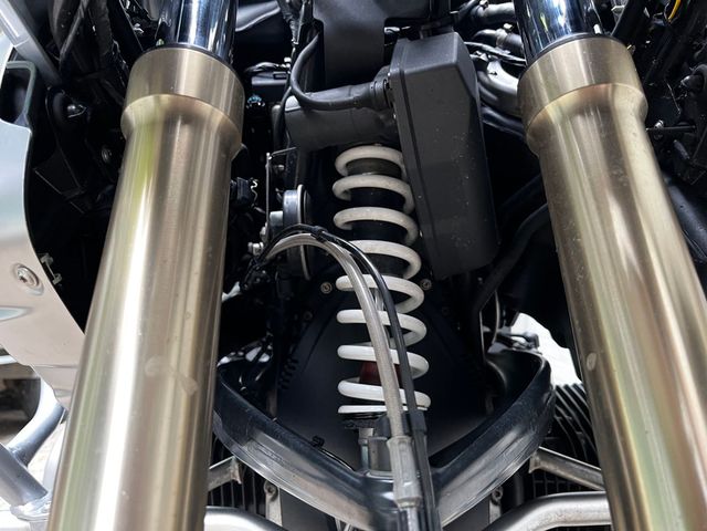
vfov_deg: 53.1
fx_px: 531
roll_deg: +1.7
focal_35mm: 26
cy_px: 266
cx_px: 354
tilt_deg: +3.5
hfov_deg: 67.3
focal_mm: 5.1
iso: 125
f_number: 1.6
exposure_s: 1/79
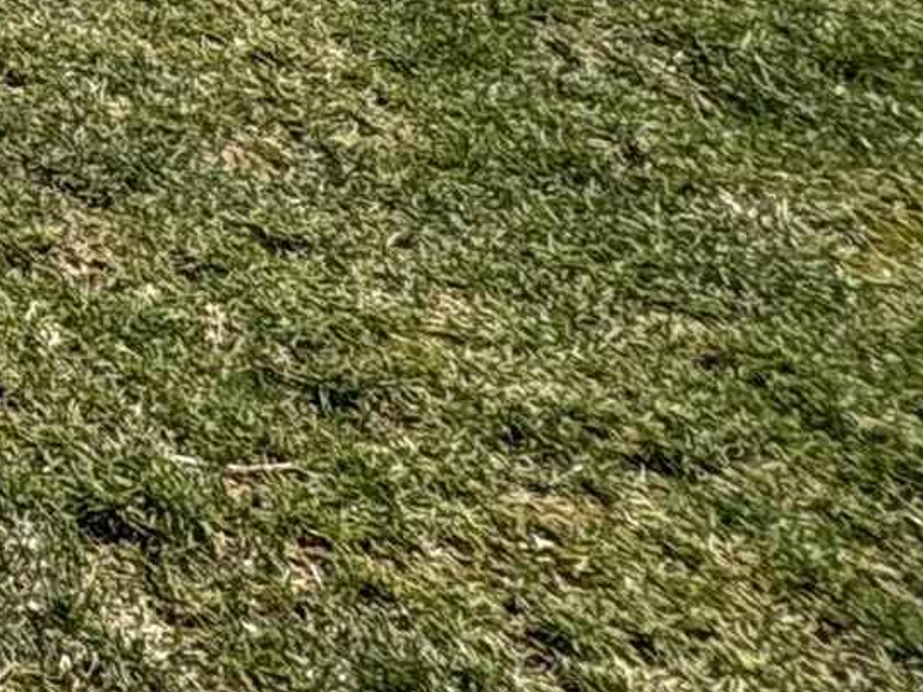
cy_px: -1138
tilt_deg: +0.6
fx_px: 2132
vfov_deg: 12.5
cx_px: -1505
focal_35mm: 80
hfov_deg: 13.5
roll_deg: +1.3
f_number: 2.2
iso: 50
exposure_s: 1/1880
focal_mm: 2.22
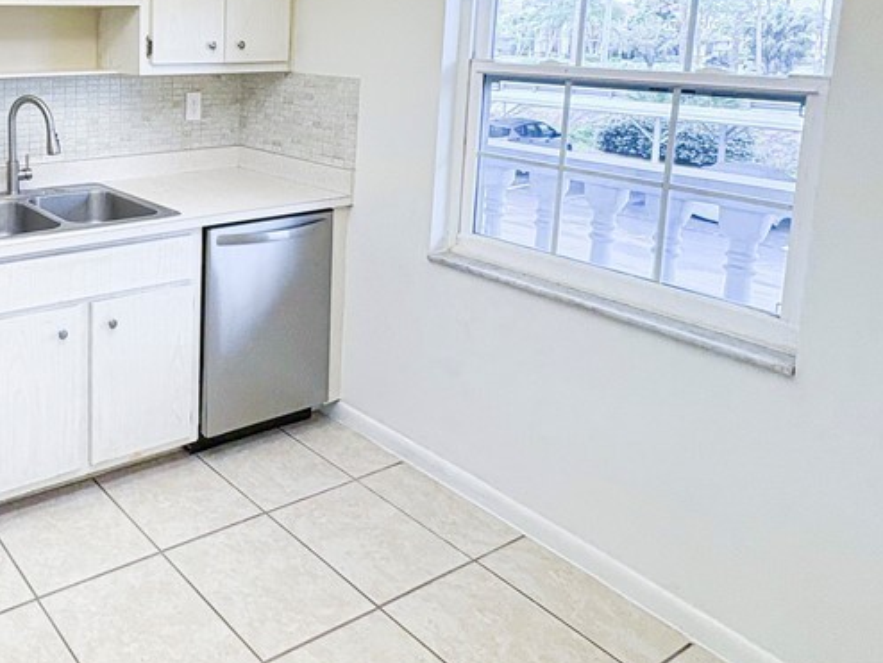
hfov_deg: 51.2
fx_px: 740
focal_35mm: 29
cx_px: 27
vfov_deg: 45.4
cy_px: 116
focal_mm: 2.22
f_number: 2.2
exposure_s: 1/120
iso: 64
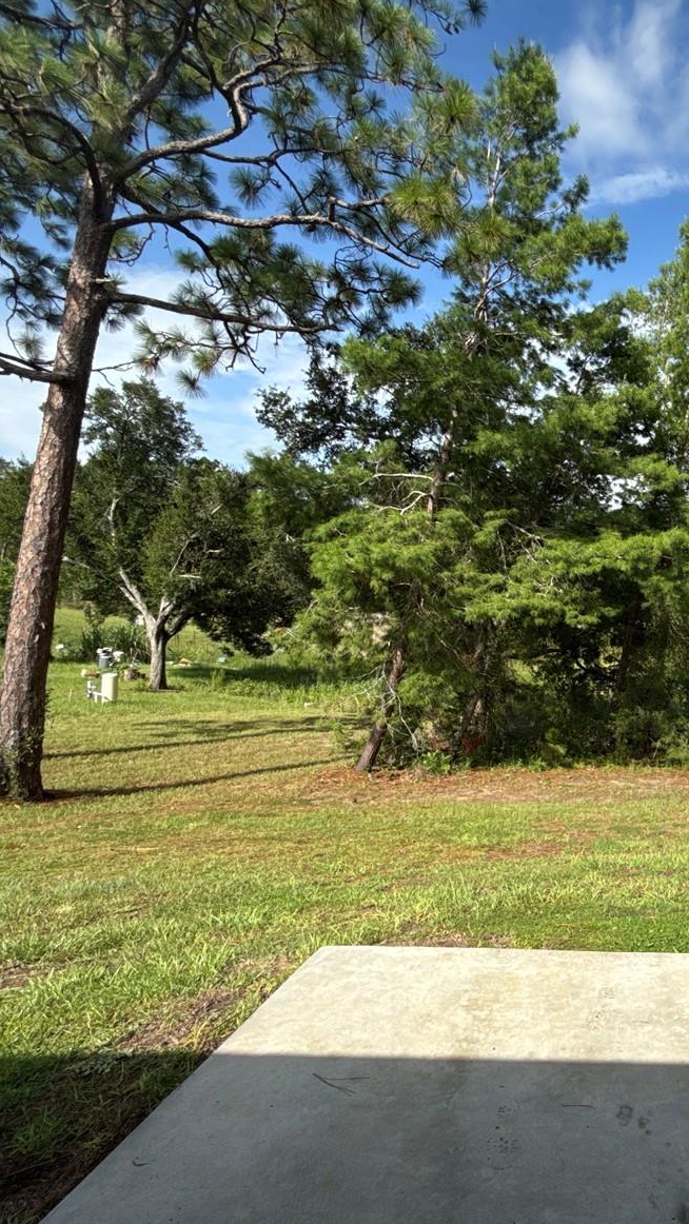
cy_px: 603
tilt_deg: -2.9
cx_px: 690
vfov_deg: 83.8
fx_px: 682
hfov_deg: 45.3
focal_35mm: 21
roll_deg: -1.3
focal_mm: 2.22
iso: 50
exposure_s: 1/1464
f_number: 2.2
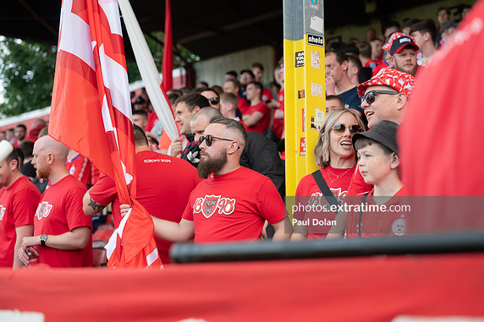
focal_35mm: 71
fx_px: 954
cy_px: 160
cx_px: 243
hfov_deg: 28.5
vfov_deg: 19.2
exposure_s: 1/500
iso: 800
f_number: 3.5
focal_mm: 70
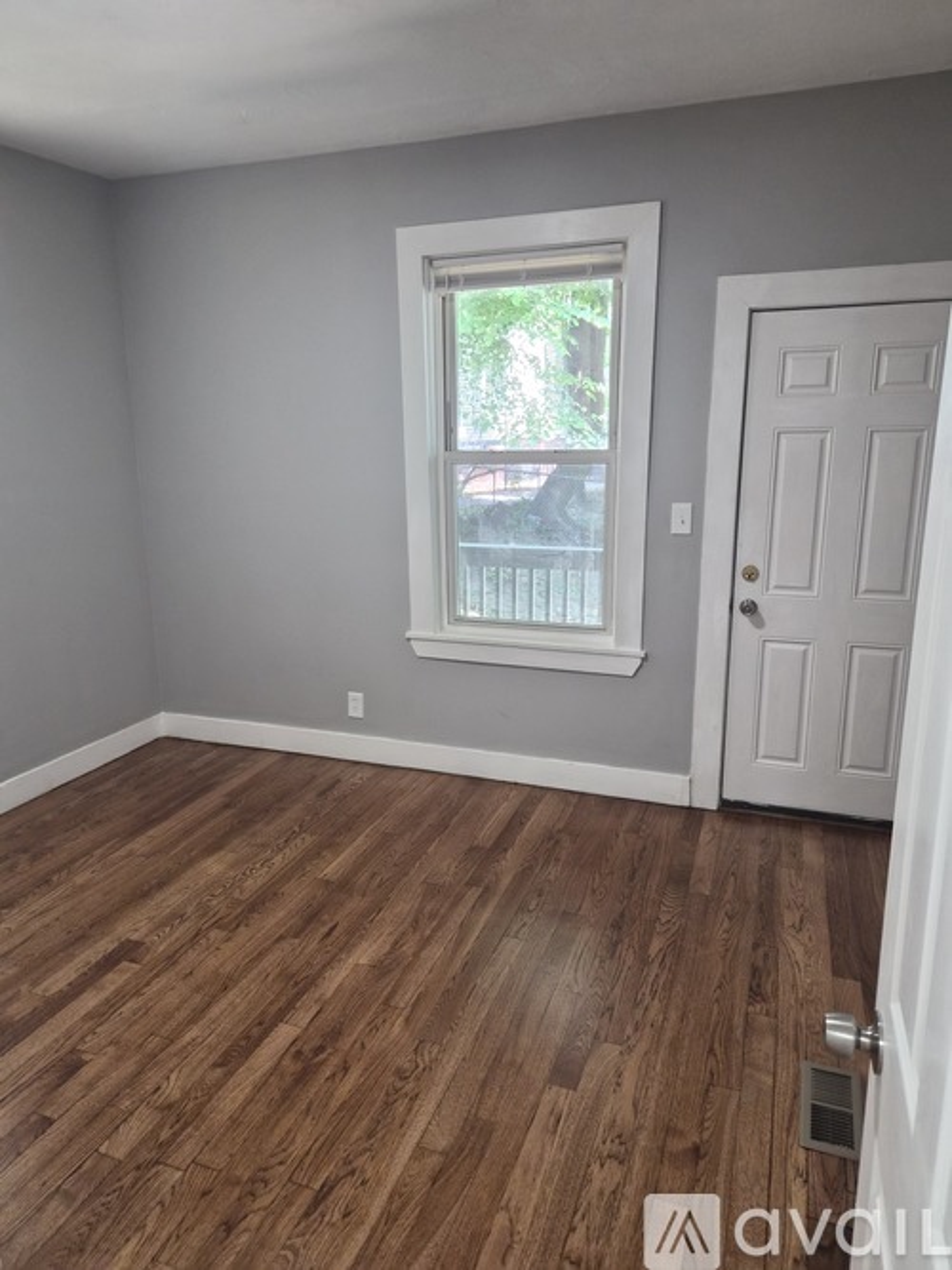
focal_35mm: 23
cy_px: 635
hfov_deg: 58.9
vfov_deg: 73.9
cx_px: 476
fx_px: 844
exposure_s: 1/120
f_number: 1.8
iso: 400
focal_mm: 5.4
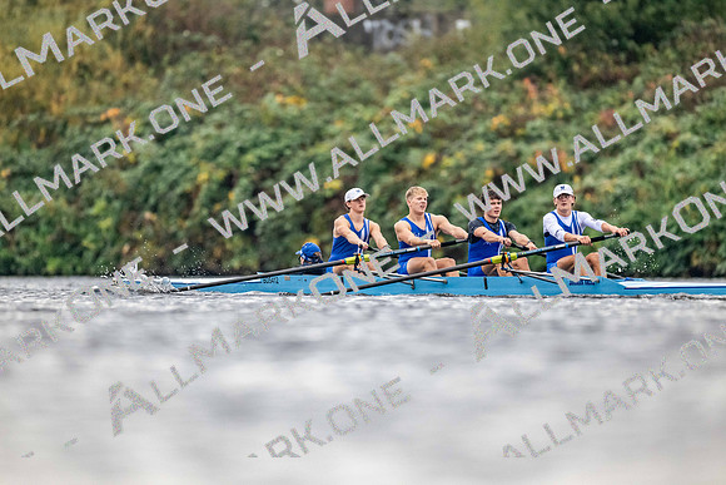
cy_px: 242
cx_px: 363
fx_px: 12102
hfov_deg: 3.4
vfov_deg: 2.3
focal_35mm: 600
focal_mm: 600
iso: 3600
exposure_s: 1/2500
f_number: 4
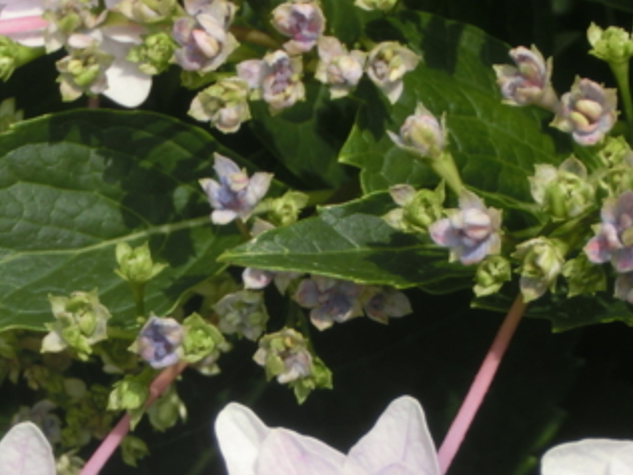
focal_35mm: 215
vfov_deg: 6.9
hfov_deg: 9.2
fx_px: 3932
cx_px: 260
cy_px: 357
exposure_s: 1/640
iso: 80
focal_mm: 15.16
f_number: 5
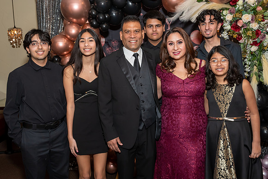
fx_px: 292
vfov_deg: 34.0
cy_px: 79
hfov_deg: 49.2
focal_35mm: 39
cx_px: 132
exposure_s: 1/250
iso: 640
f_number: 9
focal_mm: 23
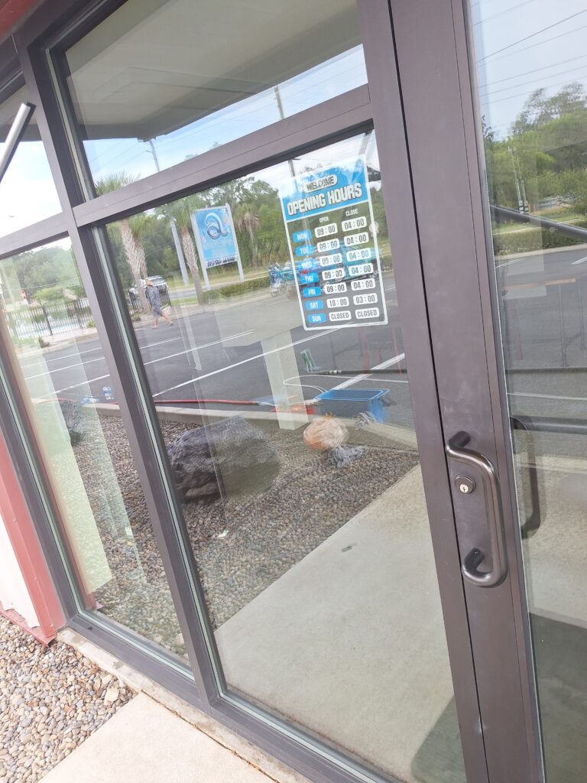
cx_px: 294
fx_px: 520
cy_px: 392
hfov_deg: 58.9
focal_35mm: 23
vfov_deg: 73.9
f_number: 1.8
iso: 40
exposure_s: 1/141
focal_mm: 5.54
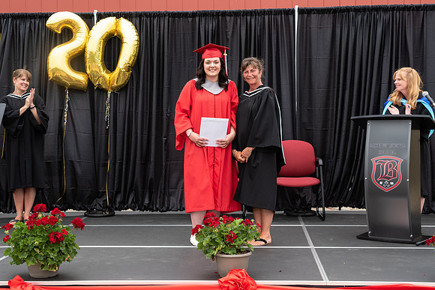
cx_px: 224
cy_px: 133
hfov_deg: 37.4
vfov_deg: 25.5
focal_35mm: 53
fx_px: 642
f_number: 5.6
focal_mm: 48
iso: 500
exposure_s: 1/500
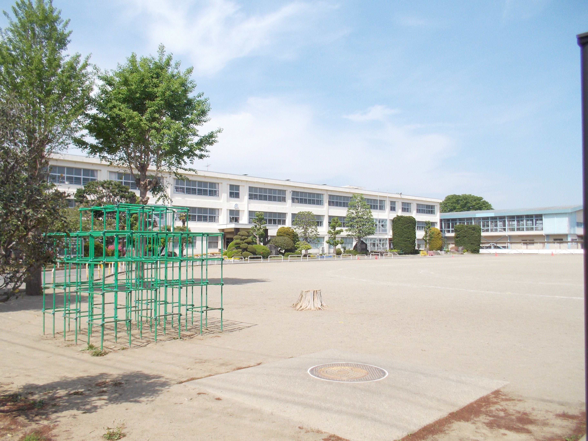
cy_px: 220
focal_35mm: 29
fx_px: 493
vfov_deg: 48.2
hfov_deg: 61.7
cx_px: 294
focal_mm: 4.1
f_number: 3.3
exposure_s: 1/640
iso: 80
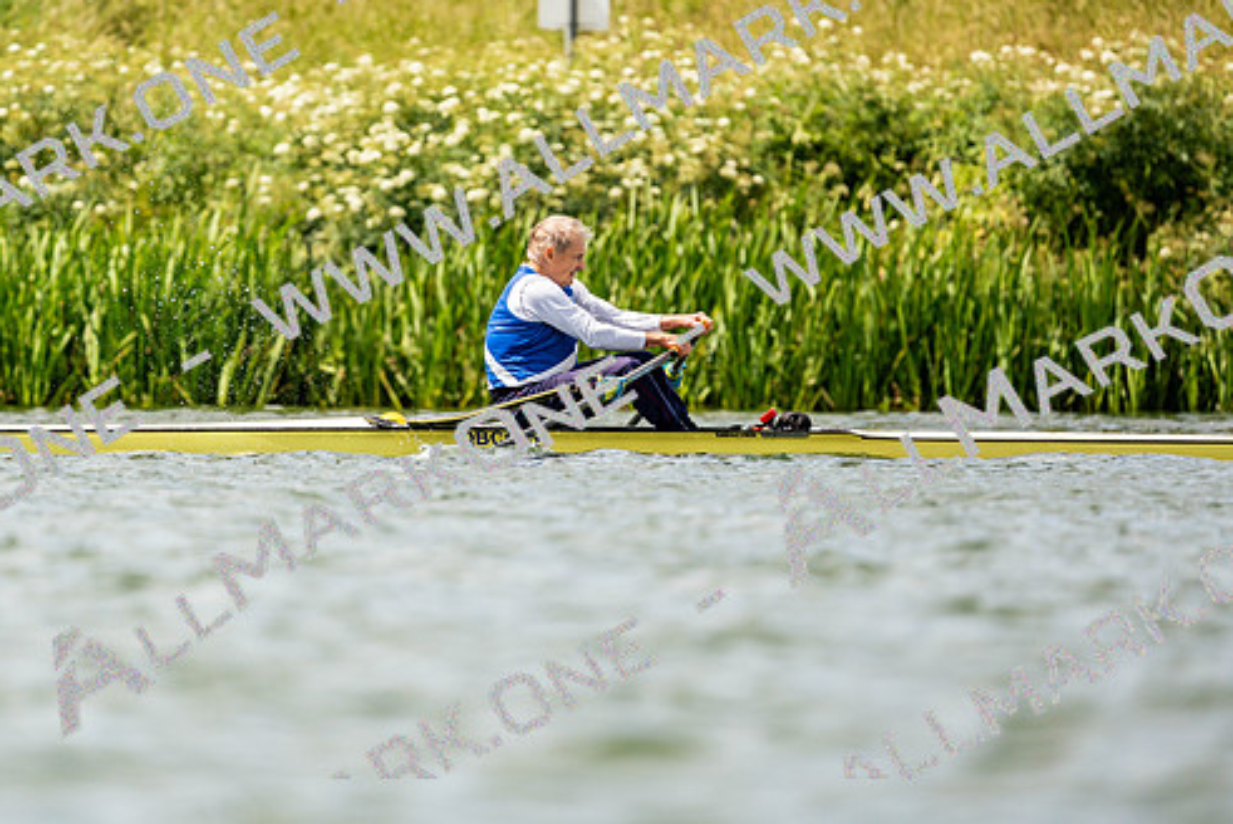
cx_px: 563
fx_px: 24297
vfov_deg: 1.9
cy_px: 348
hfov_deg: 2.9
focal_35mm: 709
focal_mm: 600
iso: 320
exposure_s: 1/2000
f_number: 6.3
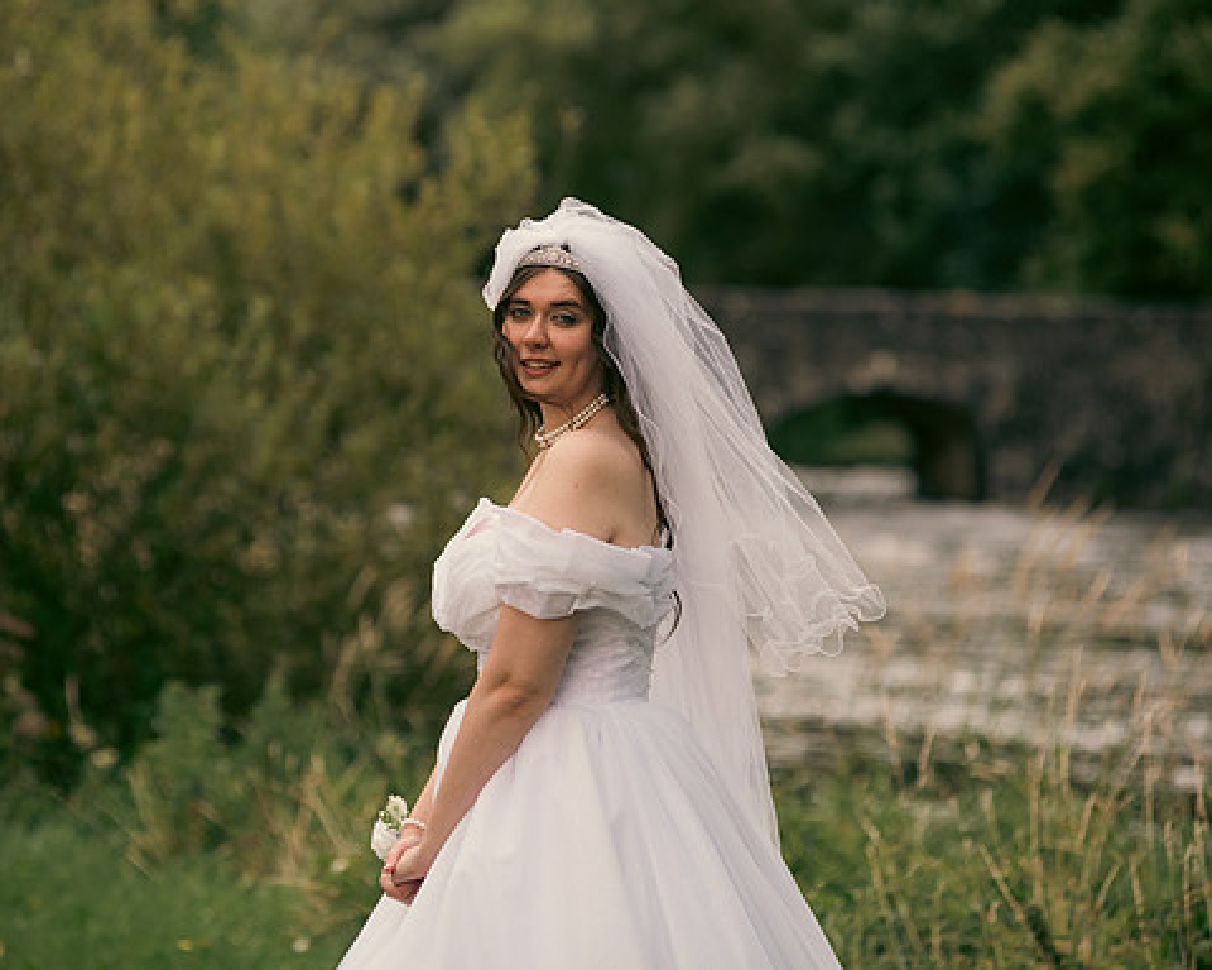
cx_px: 563
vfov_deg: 8.8
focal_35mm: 176
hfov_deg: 11.0
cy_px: 484
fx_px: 6313
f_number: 3.5
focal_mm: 155
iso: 320
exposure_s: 1/200
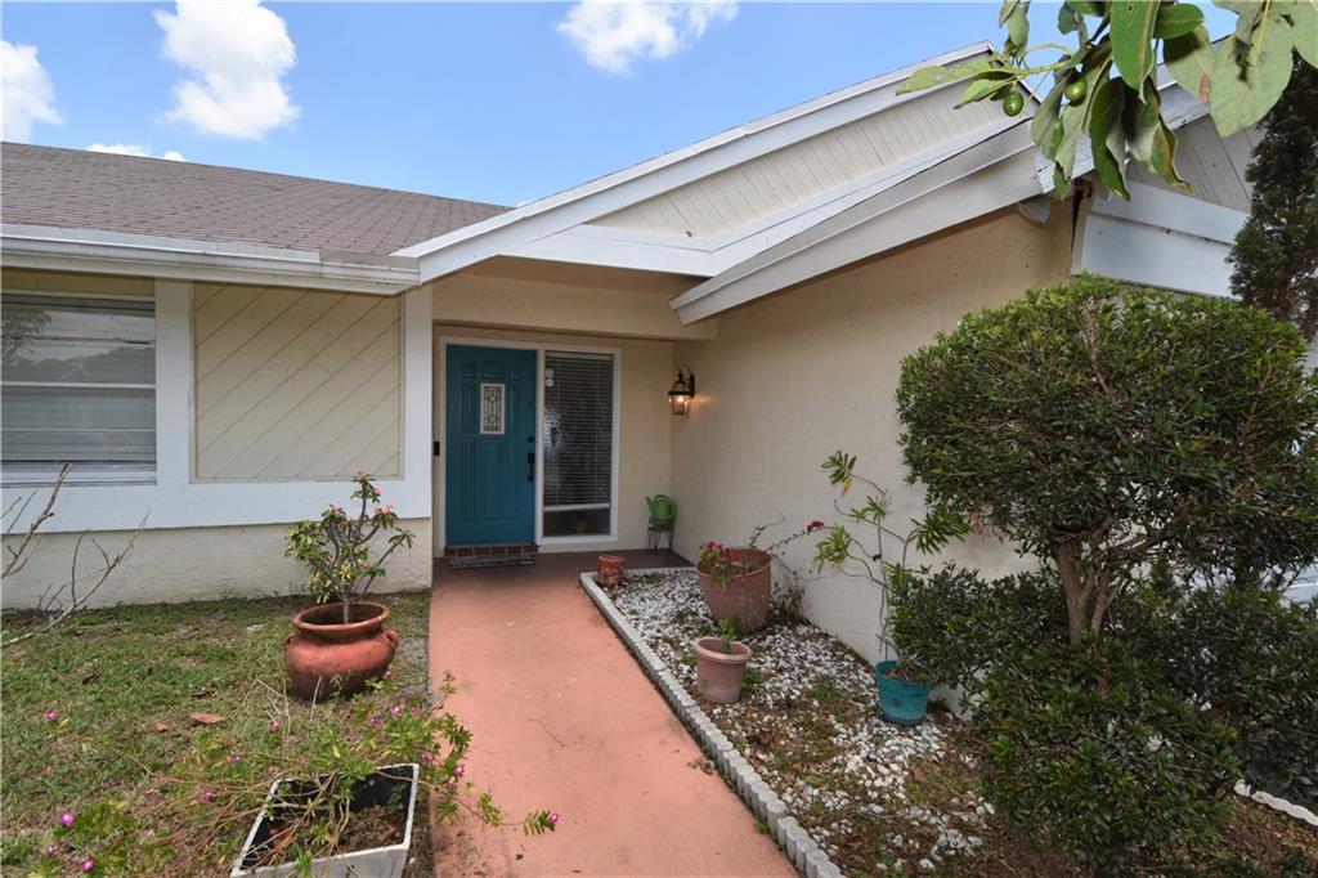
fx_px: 549
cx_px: 659
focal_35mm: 15
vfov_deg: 77.3
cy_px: 439
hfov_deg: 100.4
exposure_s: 1/250
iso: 200
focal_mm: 10
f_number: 9
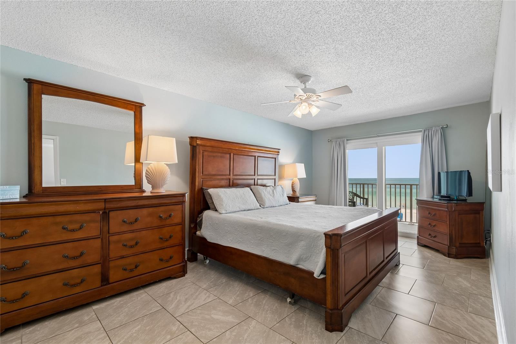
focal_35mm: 15
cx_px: 258
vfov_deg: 77.3
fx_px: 215
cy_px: 172
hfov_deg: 100.4
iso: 100
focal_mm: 10
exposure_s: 1/30
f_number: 7.1
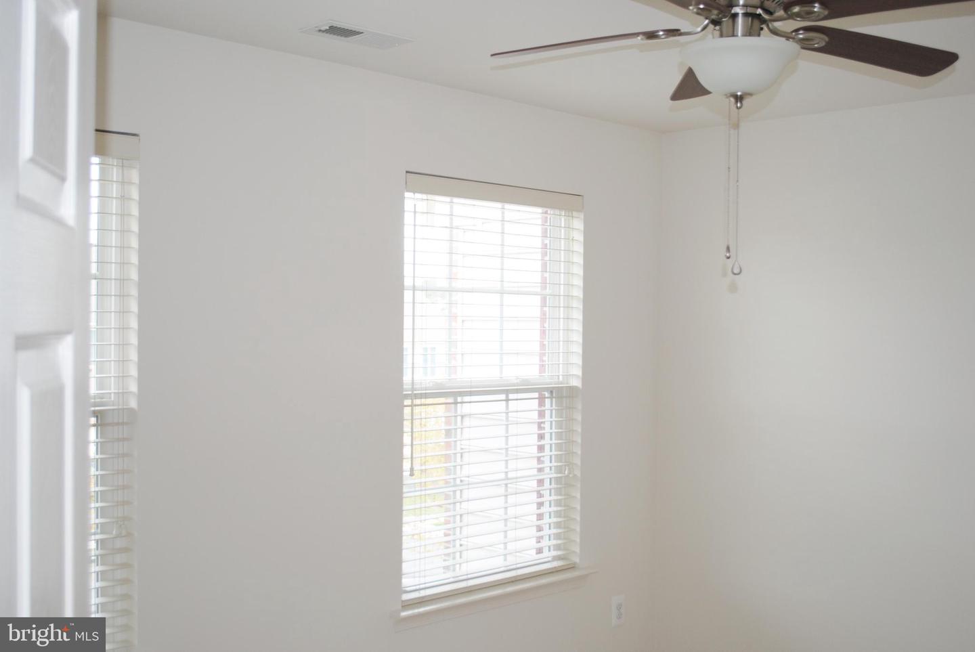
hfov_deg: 49.5
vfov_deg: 34.3
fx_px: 1057
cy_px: 326
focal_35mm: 39
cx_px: 488
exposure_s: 1/100
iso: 200
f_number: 4.2
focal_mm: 26
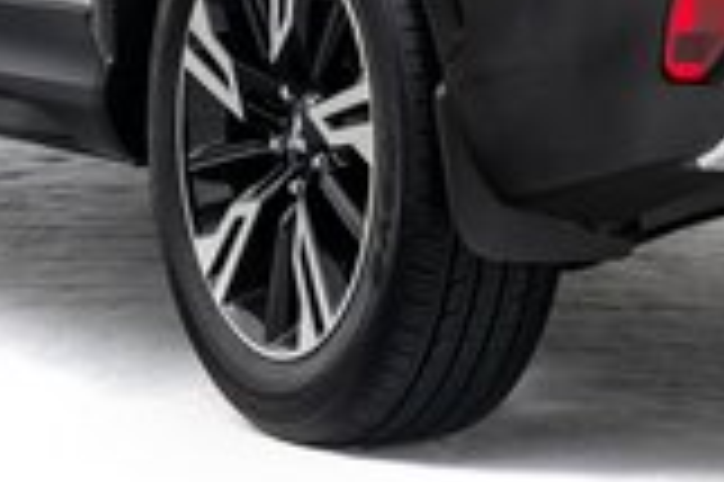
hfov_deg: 4.8
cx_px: 540
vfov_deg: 3.2
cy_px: -435
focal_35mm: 426
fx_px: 8558
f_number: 8
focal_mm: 98
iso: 400
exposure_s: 1/20
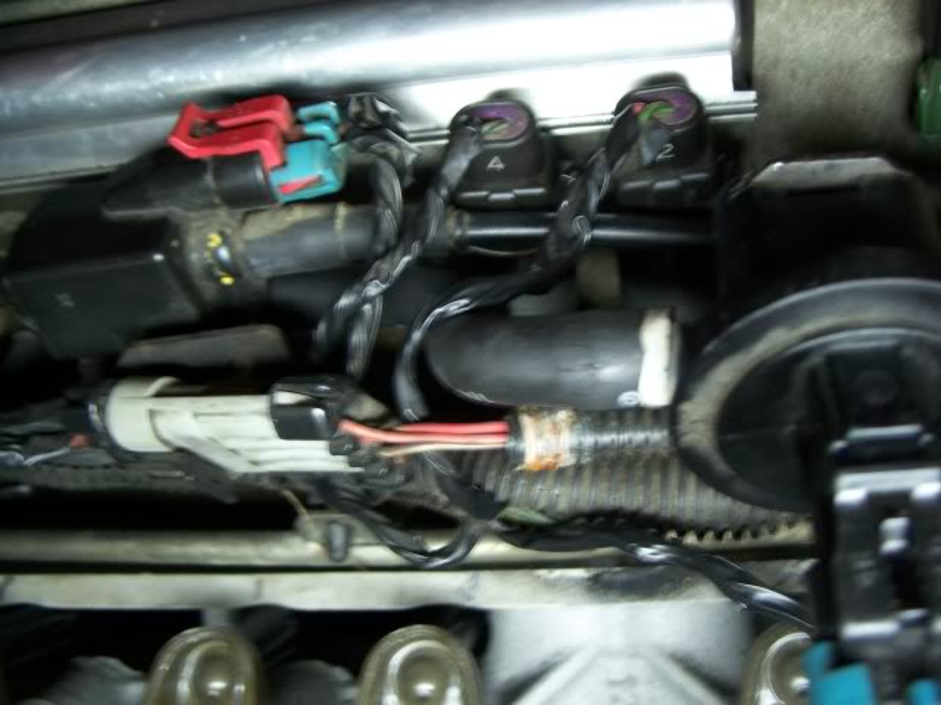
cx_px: 470
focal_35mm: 37
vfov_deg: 38.7
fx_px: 1006
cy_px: 352
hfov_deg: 50.1
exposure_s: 1/8
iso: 200
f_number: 2.8
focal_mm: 7.8
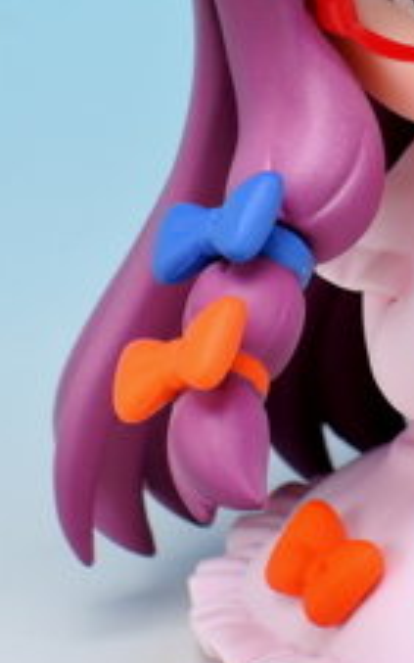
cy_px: 47
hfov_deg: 4.9
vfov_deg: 7.8
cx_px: 540
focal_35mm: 267
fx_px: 4826
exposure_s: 1/1.6
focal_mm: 20.2
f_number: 7.1
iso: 80
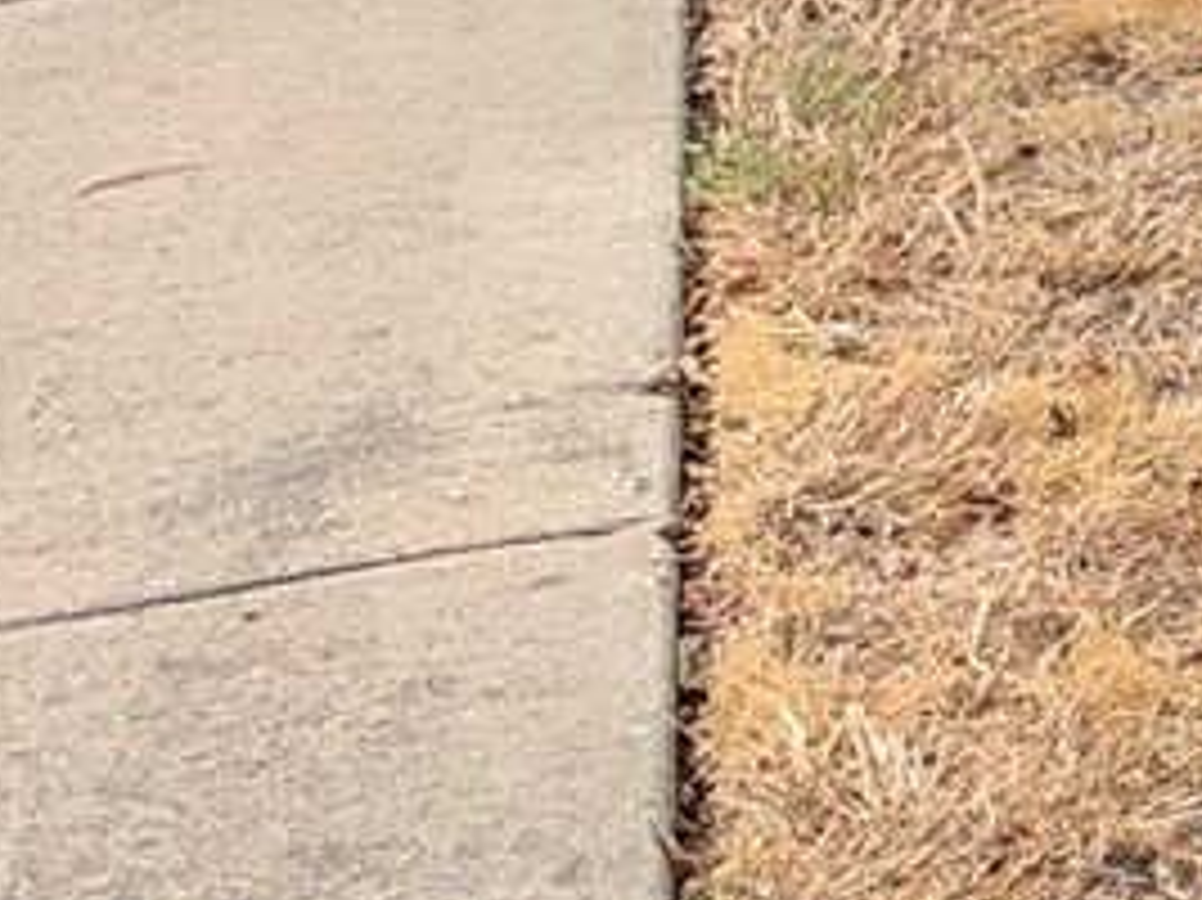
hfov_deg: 8.2
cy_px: -1480
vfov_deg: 7.4
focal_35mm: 184
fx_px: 6386
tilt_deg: -5.4
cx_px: 4142
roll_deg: -0.5
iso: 64
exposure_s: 1/1456
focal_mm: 6.93
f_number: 1.8
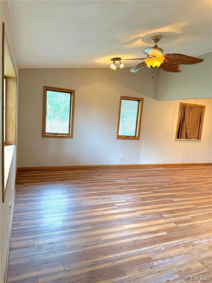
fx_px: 196
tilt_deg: -8.5
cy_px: 142
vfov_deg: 71.6
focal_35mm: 24
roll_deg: -4.5
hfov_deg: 56.8
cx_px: 106
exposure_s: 1/60
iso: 320
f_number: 1.78
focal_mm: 6.76
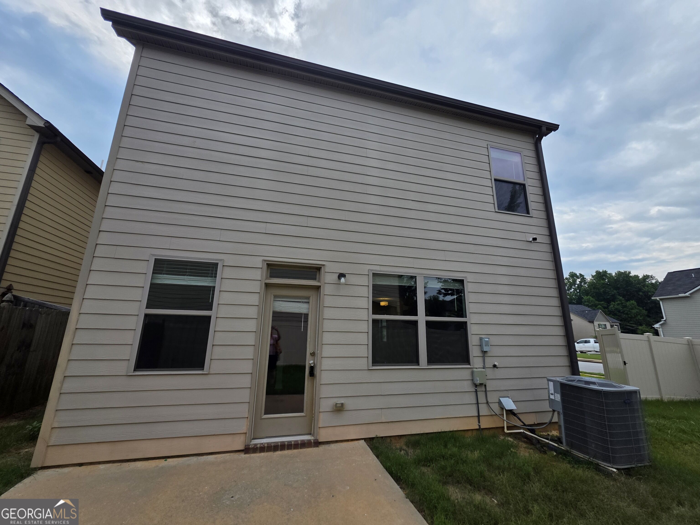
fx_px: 263
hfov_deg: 106.2
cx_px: 350
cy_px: 262
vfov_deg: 89.9
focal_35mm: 13
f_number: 1.9
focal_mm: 2.2
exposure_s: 1/1588
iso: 40
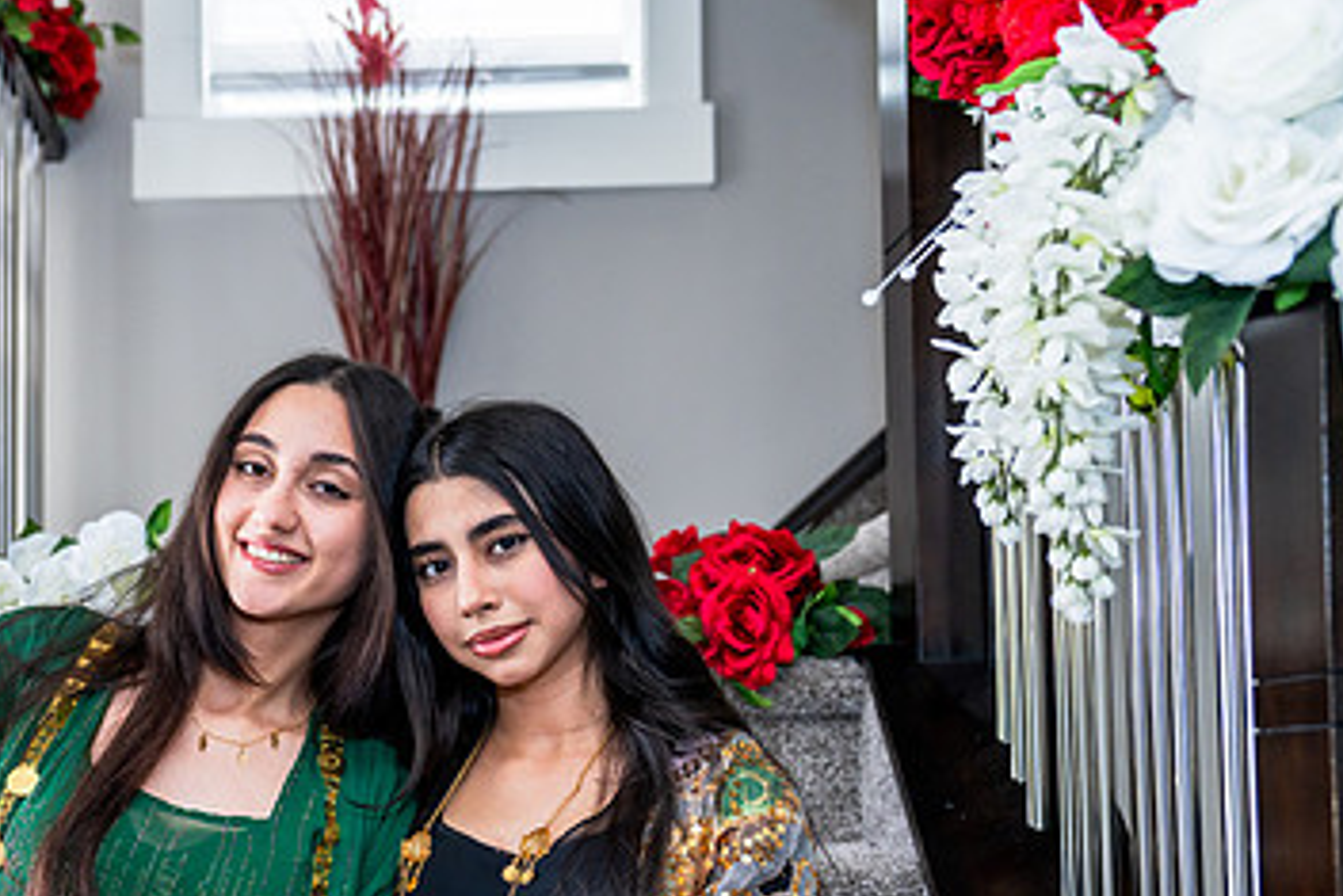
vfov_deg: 23.9
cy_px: 703
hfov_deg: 34.6
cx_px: 290
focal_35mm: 56
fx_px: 2090
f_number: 2.8
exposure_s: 1/200
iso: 1250
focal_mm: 34
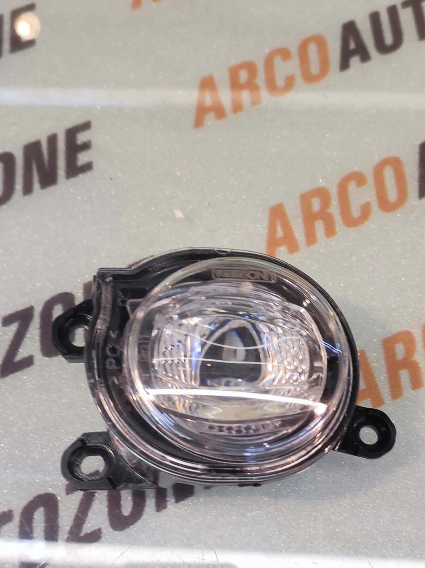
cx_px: 214
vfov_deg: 64.6
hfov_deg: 51.3
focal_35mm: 27
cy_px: 347
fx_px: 443
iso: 108
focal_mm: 4.74
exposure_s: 1/33
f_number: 1.79
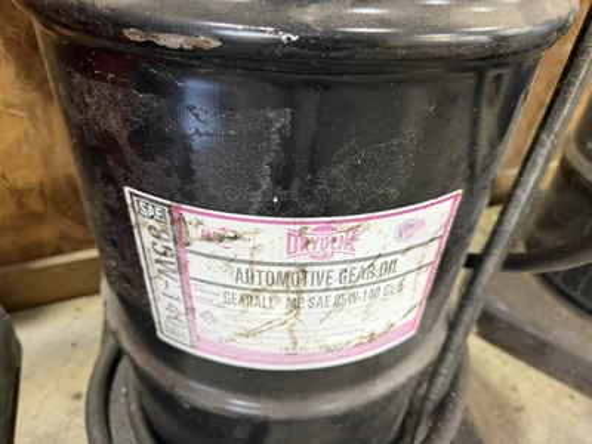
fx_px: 410
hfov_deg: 71.6
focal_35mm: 24
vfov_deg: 56.8
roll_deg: -1.3
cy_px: 222
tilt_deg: -37.8
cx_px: 296
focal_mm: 6.76
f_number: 1.78
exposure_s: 1/60
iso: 500
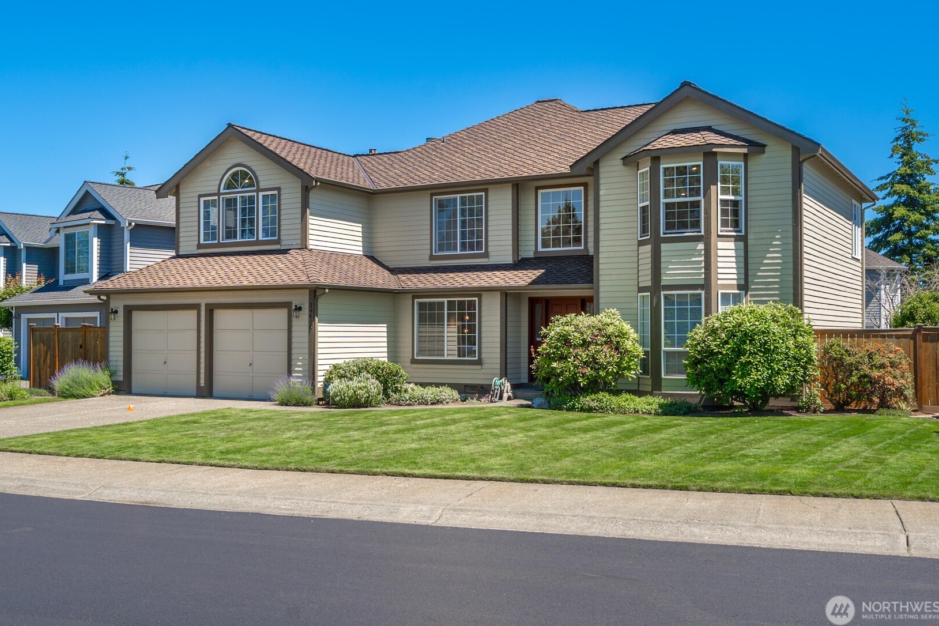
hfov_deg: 71.5
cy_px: 306
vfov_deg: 51.3
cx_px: 477
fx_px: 652
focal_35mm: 25
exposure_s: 1/160
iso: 100
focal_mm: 24
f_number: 8
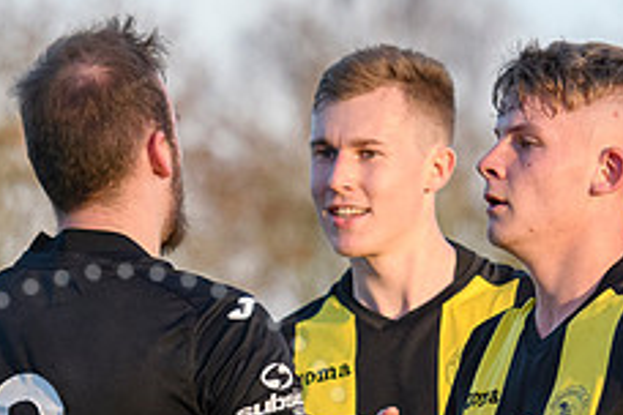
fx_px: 11455
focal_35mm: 662
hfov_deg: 3.1
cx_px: 379
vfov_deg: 2.1
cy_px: 588
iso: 1400
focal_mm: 130
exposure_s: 1/2000
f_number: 4
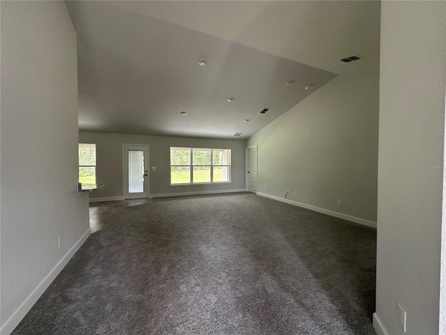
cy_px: 168
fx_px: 180
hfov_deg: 102.1
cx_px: 223
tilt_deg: -0.9
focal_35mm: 14
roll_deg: -0.6
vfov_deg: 85.7
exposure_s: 1/99
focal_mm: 2.22
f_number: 2.2
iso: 250
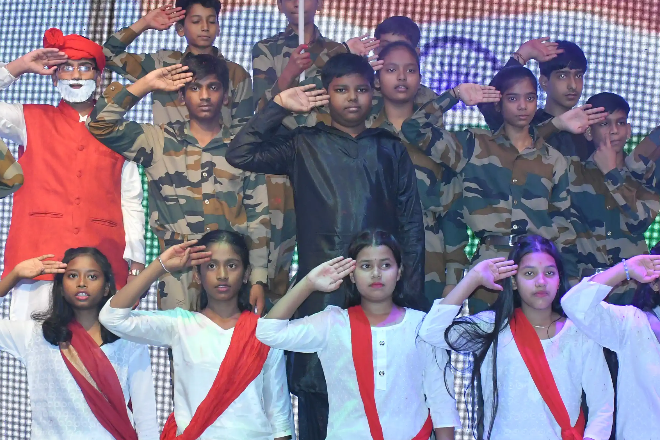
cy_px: 243
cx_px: 367
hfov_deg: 17.2
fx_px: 2181
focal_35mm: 119
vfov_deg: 11.5
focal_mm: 45
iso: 1600
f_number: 6.3
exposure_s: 1/160
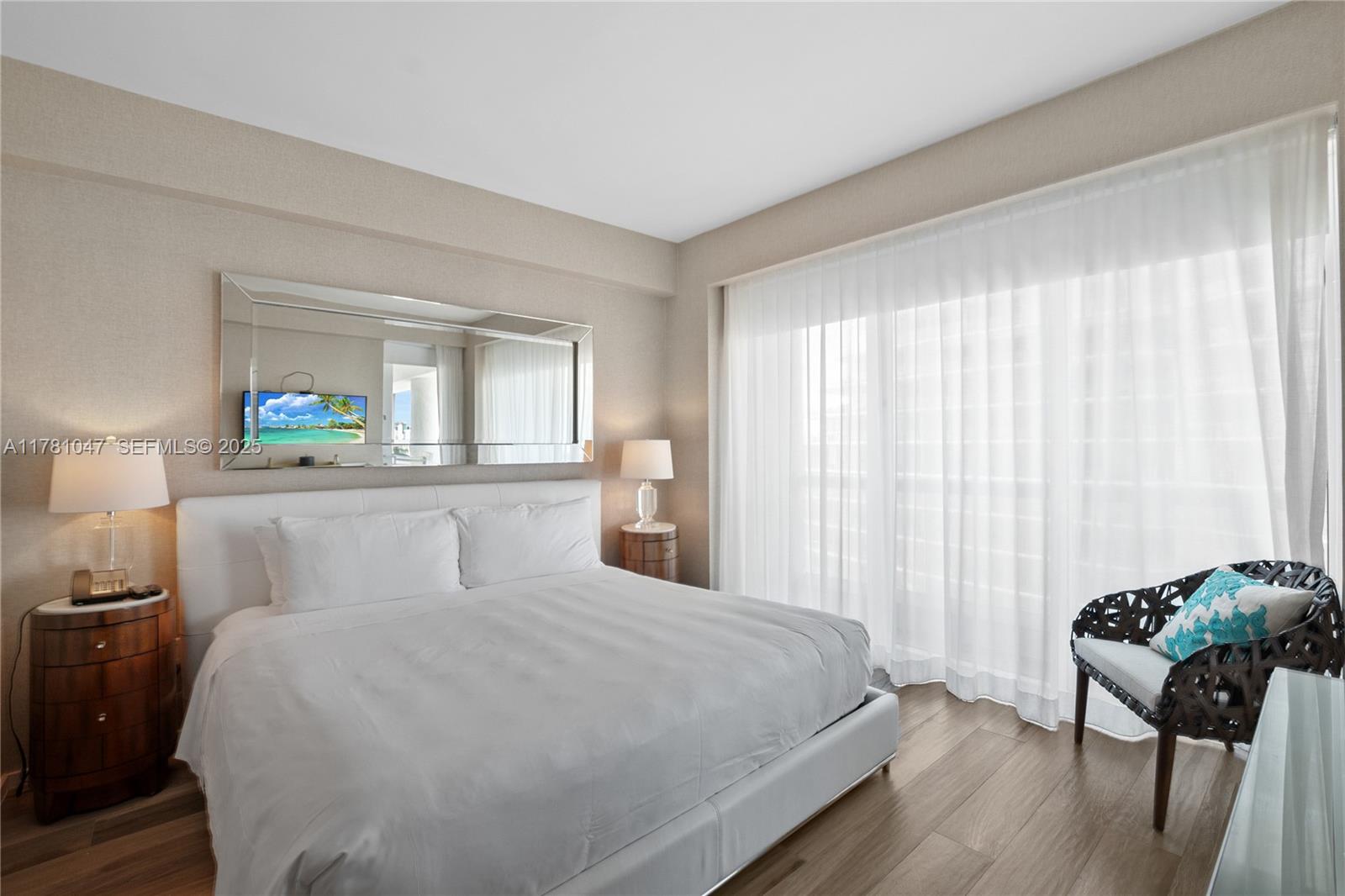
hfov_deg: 100.4
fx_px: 560
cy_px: 448
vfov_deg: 77.3
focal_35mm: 15
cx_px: 672
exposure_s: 1/15
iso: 450
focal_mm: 10
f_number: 8
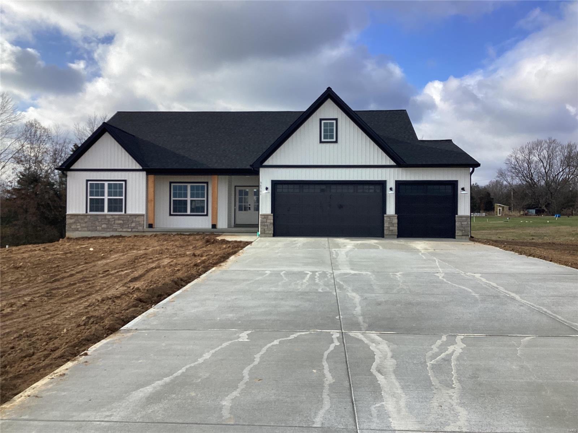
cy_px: 216
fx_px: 518
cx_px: 289
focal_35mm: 31
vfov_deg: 45.4
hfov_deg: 58.4
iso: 25
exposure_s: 1/1181
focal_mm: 3.3
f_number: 2.4
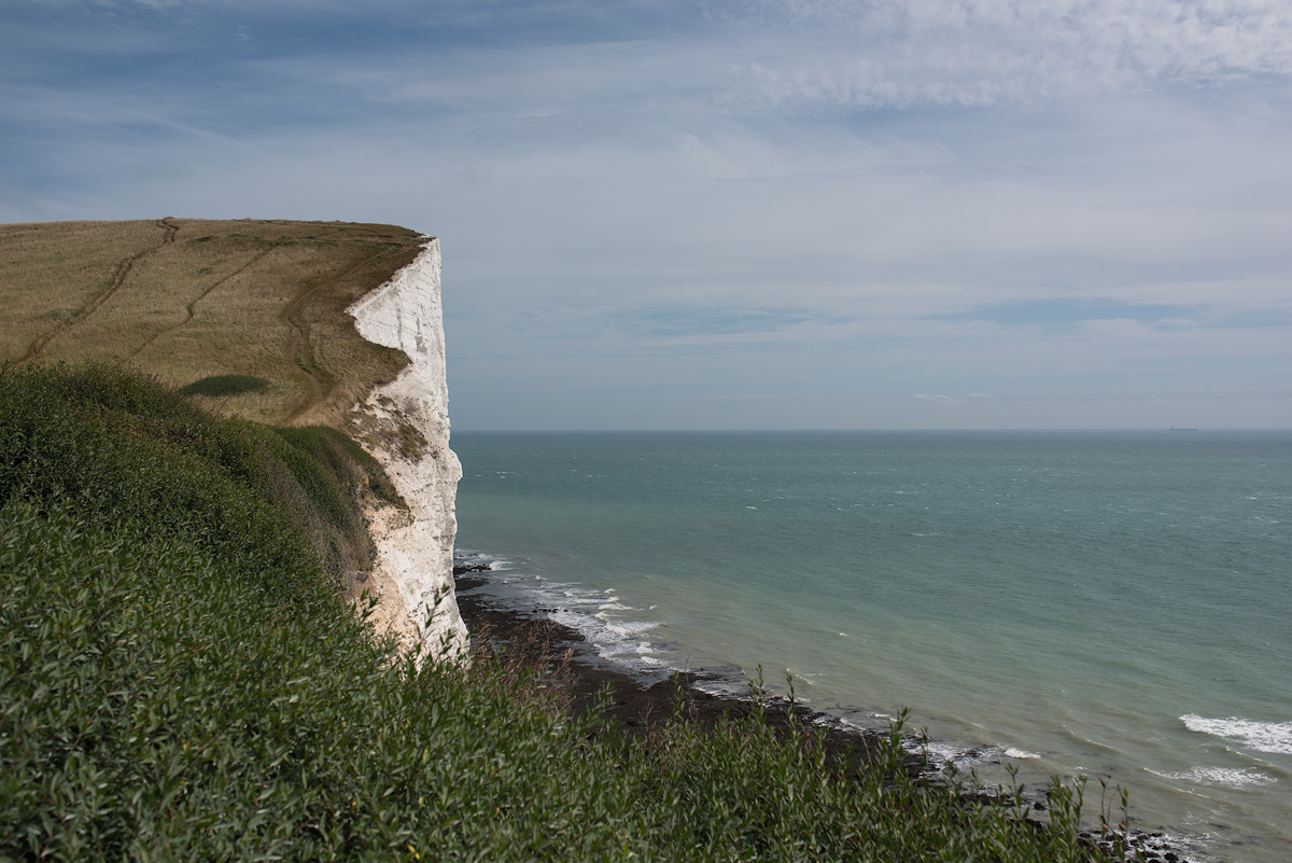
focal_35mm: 35
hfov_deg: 54.4
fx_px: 1256
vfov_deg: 37.9
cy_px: 432
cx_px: 646
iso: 125
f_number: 5.6
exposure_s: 1/2500
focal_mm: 35
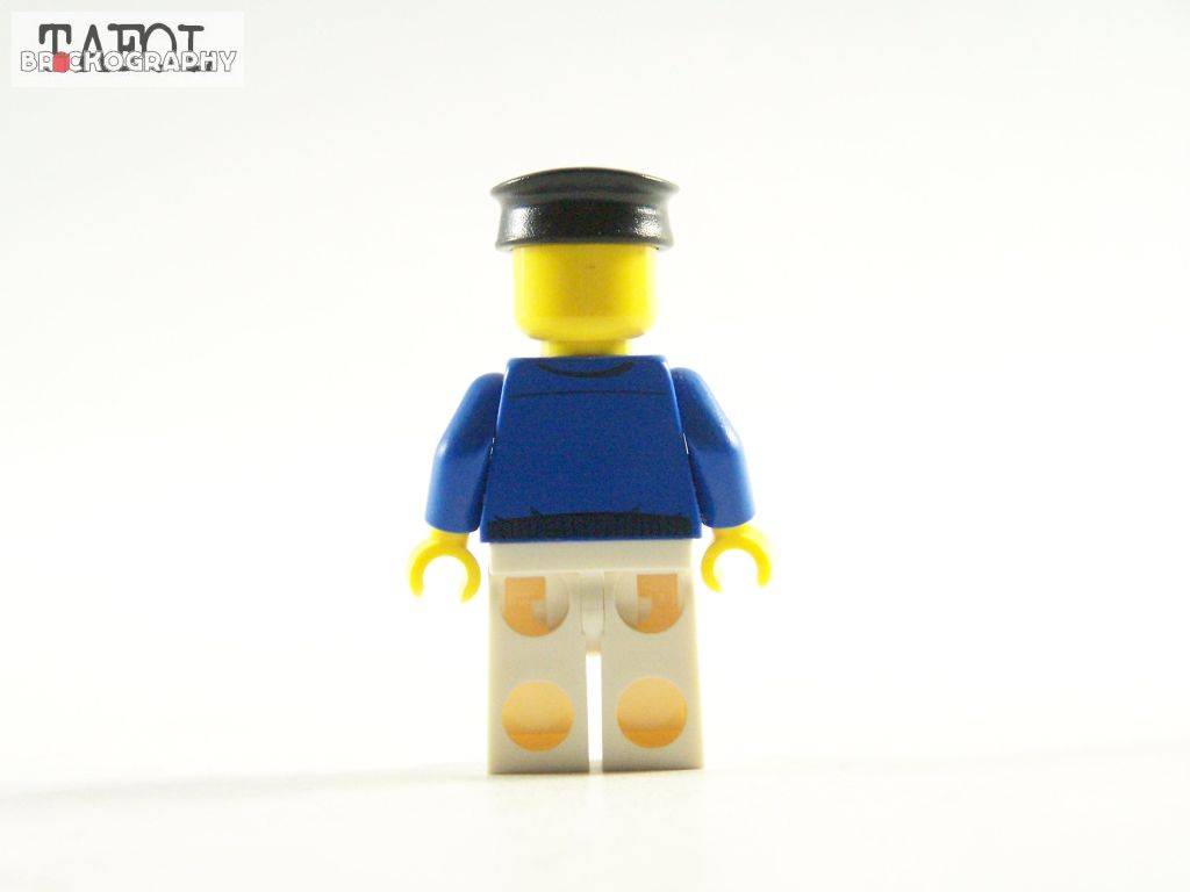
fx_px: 4022
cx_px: 595
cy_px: 446
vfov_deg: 12.7
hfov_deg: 16.8
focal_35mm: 117
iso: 400
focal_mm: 19.4
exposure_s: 1/60
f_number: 3.2
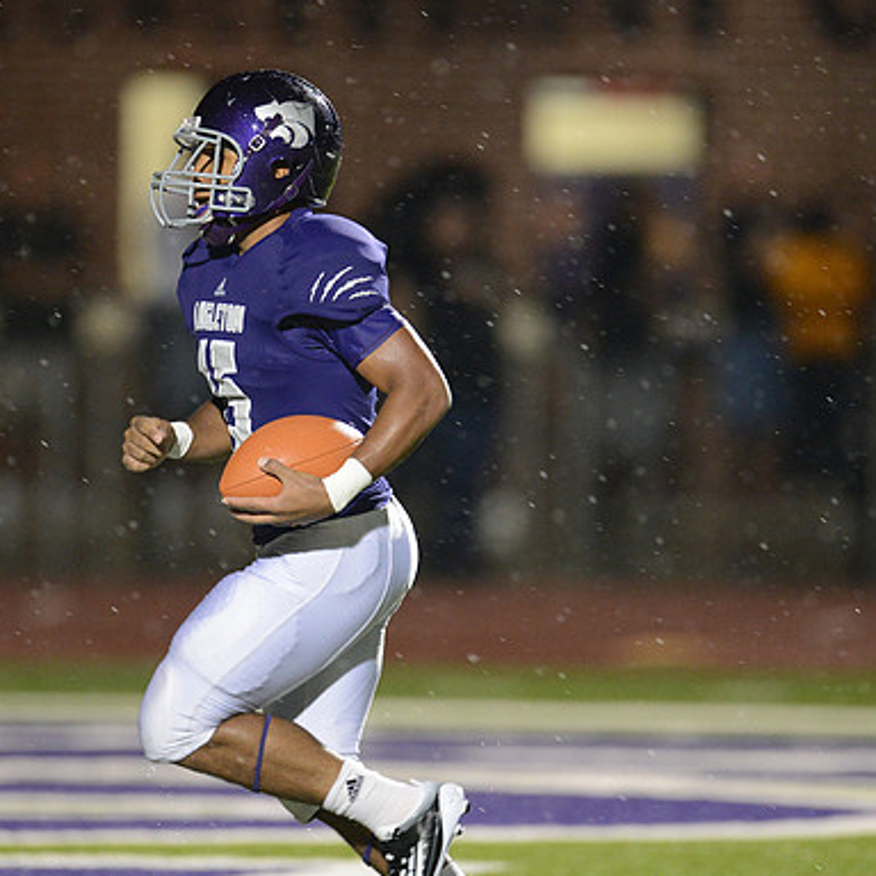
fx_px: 14688
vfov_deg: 3.4
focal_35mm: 513
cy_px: 439
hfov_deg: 3.4
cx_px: 269
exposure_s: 1/1000
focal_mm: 400
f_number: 2.8
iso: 5000
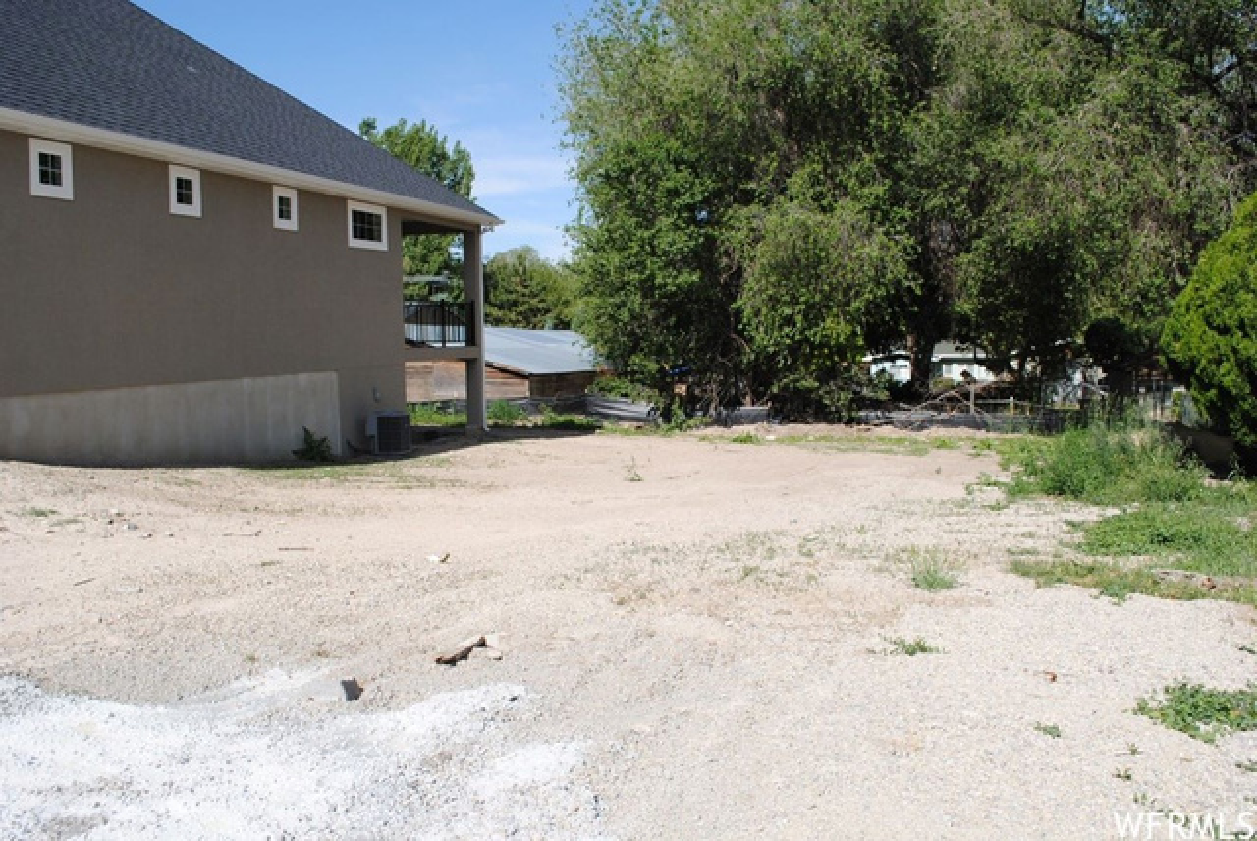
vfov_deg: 40.0
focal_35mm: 33
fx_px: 1153
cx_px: 628
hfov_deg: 57.2
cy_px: 420
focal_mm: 22
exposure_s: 1/320
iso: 100
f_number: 9
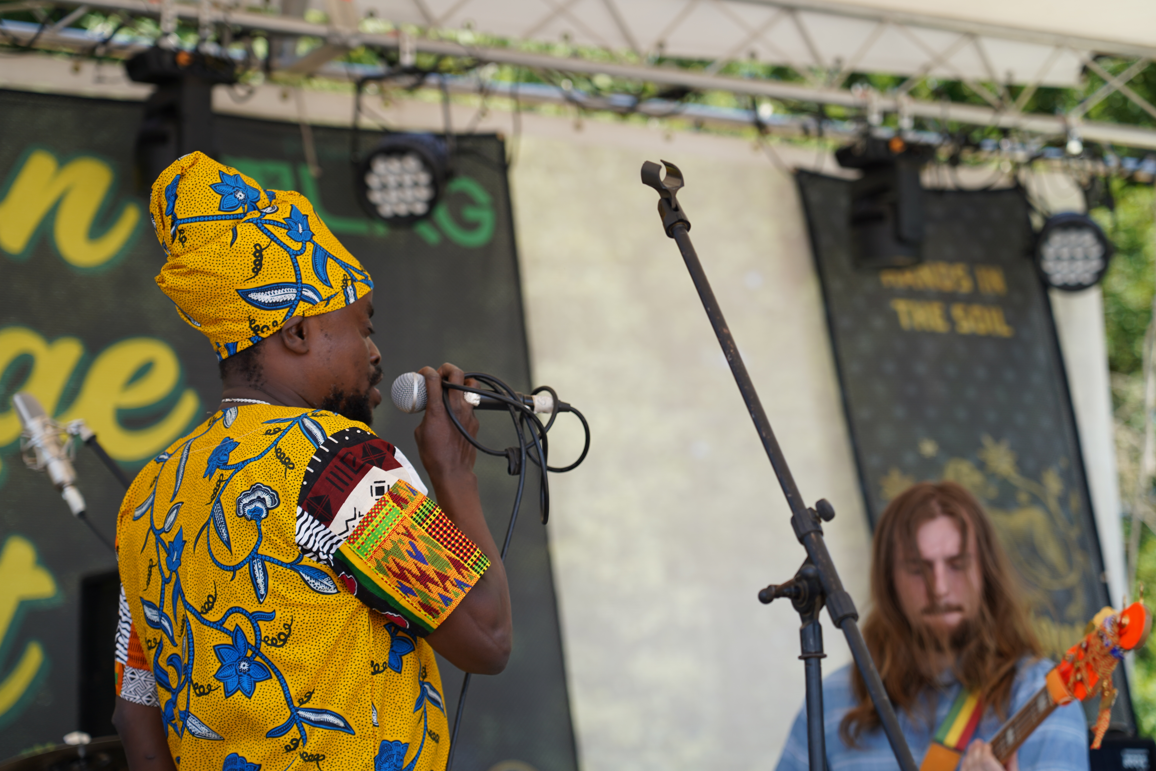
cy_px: 386
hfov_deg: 19.5
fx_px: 3371
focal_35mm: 105
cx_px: 578
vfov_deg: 13.0
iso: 100
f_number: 4.5
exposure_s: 1/200
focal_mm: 105
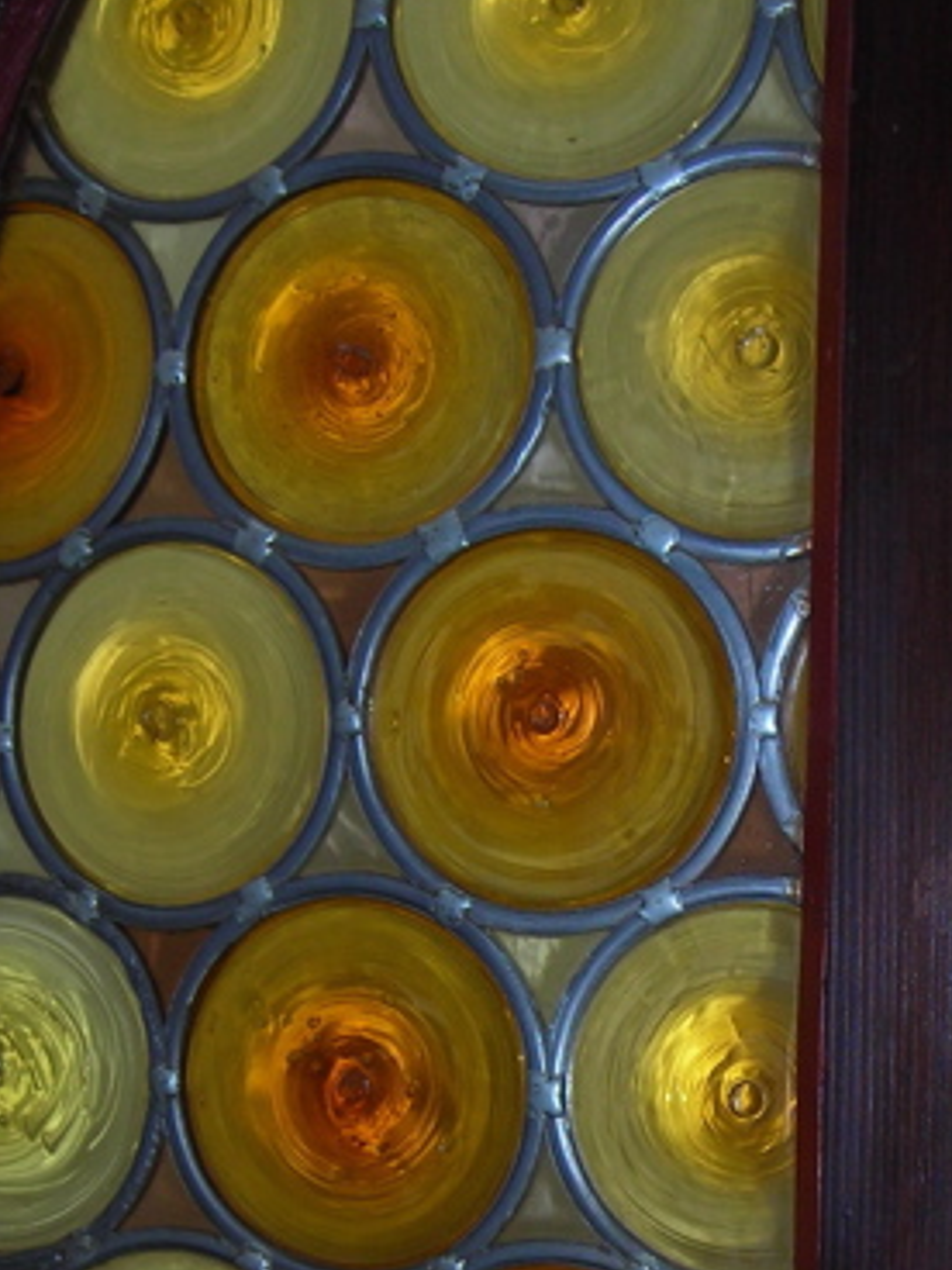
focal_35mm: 88
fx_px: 3227
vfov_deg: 21.8
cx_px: 864
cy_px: 1118
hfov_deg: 16.6
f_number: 3.2
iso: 50
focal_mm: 6.3
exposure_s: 1/60.1
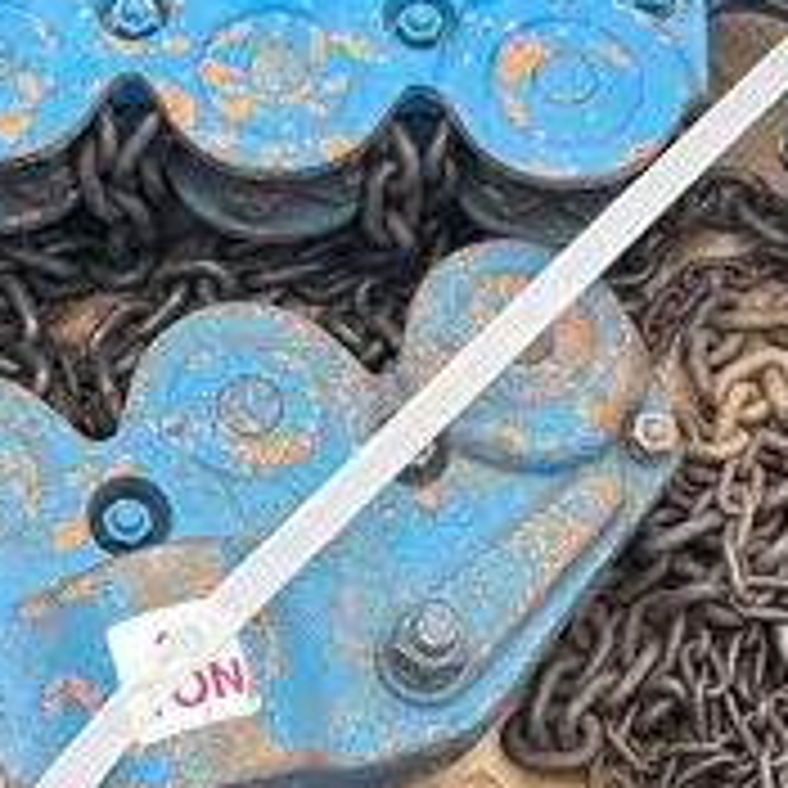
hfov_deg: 18.1
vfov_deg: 18.1
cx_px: 414
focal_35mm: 96
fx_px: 2472
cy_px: 457
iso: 50
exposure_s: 1/468
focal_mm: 5.96
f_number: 1.6
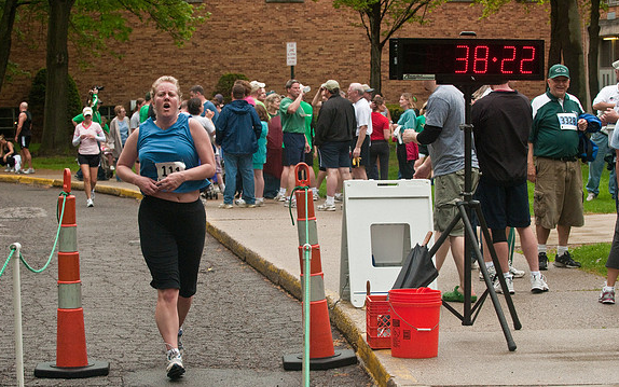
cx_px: 308
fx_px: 1822
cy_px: 196
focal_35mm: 108
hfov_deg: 19.3
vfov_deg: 12.1
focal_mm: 70
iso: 1600
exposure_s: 1/500
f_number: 7.1
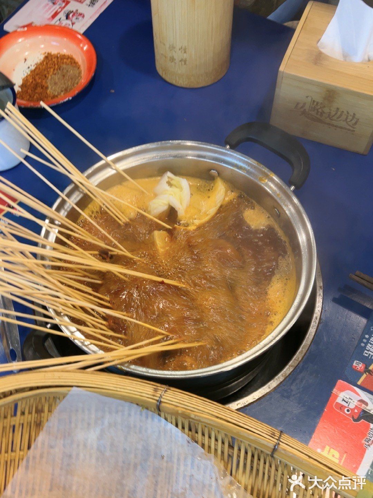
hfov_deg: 24.8
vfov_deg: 32.7
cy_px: 249
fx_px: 848
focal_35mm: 59
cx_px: 186
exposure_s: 1/50
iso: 160
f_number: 1.5
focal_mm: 5.7
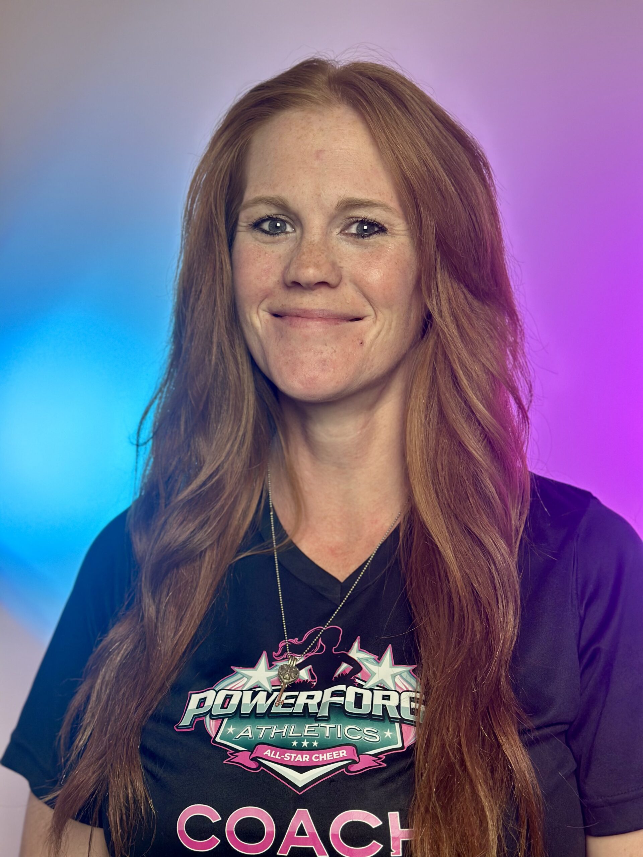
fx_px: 1189
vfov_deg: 39.7
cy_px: 428
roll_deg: -2.2
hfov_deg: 30.3
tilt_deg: -1.0
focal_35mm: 48
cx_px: 322
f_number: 1.78
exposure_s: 1/60
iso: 200
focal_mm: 6.86
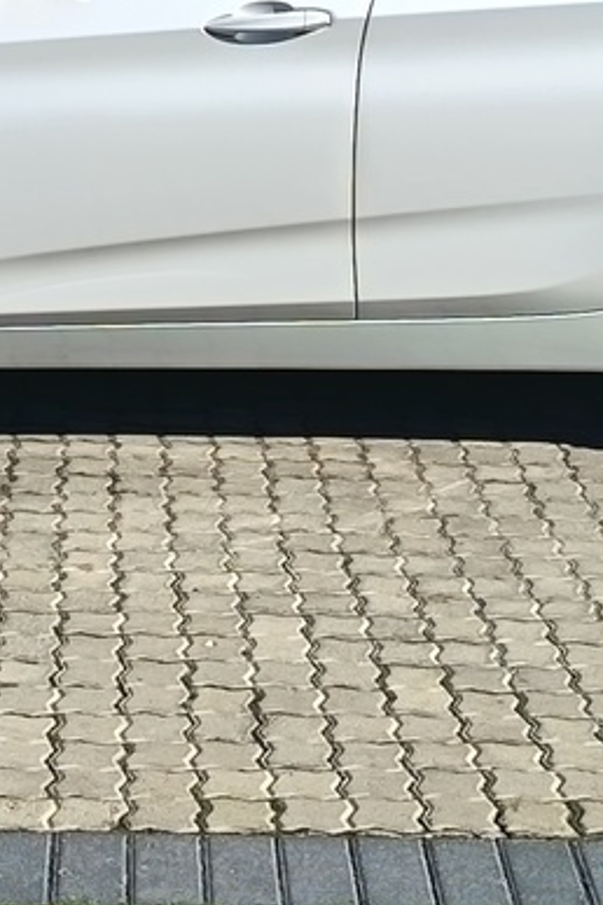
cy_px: 96
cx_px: 187
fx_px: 2487
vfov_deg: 20.2
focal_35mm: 99
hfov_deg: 13.8
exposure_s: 1/801
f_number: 1.75
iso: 100
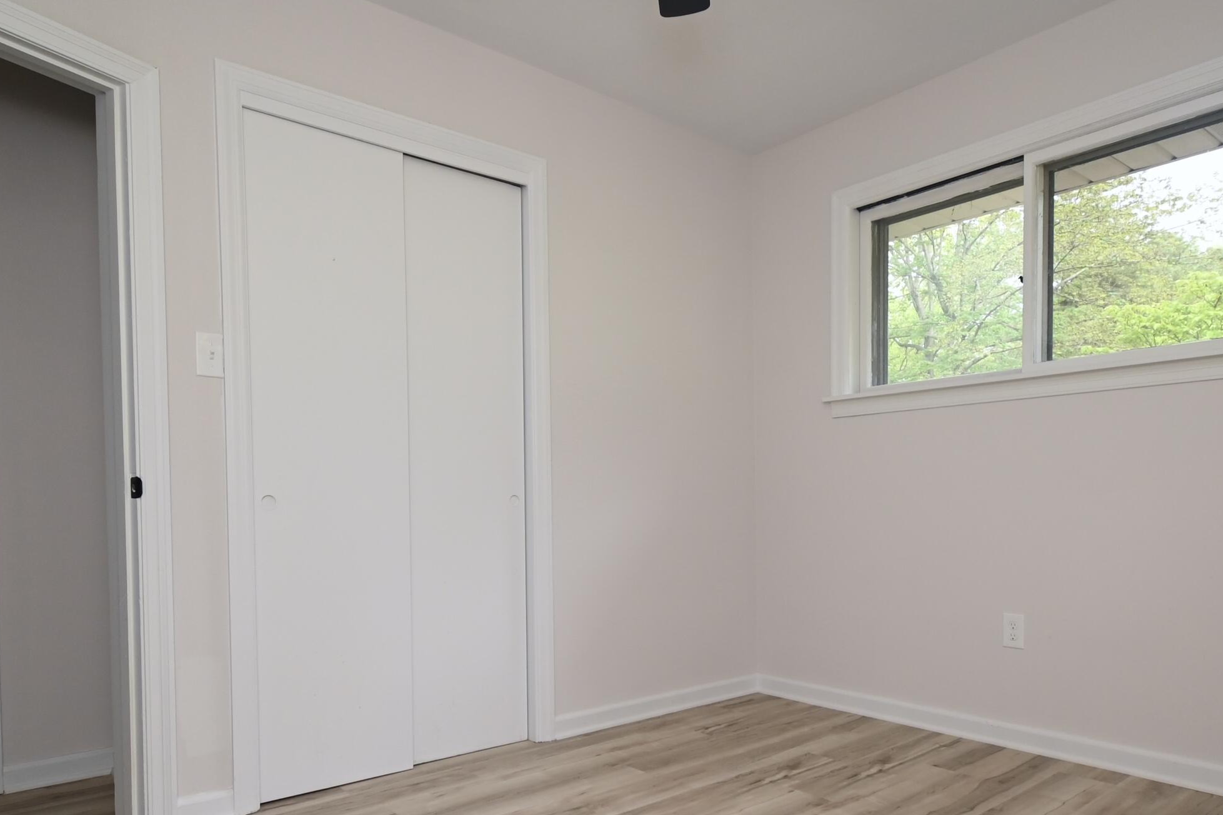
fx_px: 781
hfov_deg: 75.7
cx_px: 700
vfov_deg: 54.0
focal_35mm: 23
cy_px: 540
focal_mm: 10
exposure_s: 1/160
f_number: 5.6
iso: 400
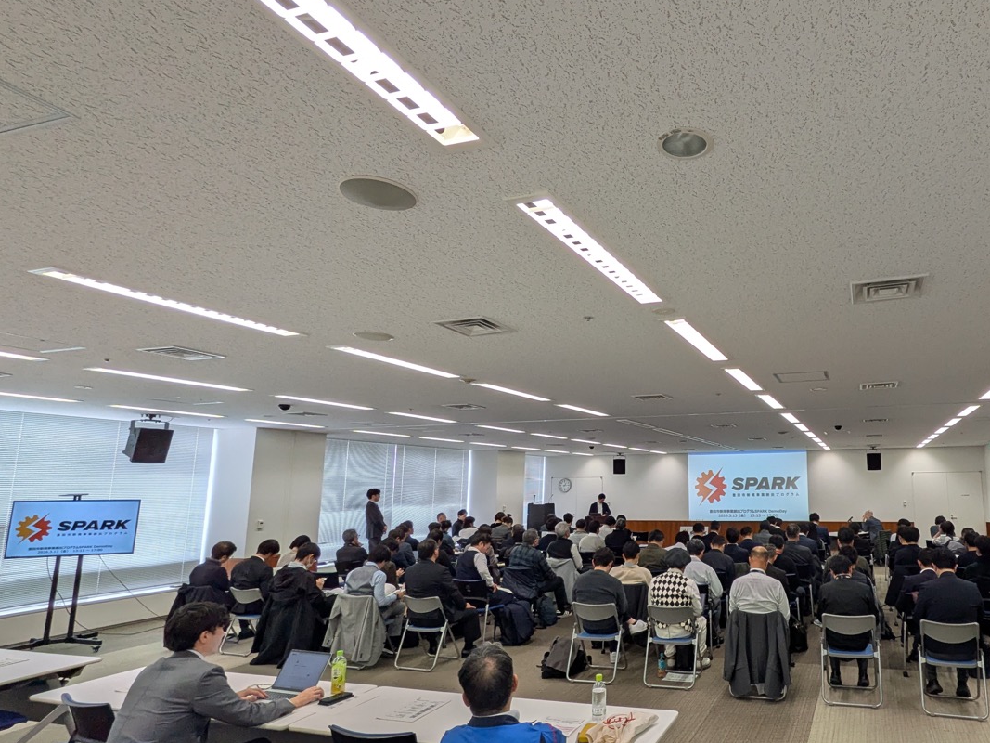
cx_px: 711
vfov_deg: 63.4
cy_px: 397
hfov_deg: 74.7
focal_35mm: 21
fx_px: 601
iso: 56
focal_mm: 1.83
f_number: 2.2
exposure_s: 1/100
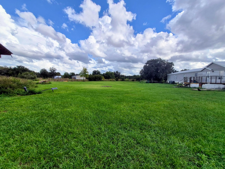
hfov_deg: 106.2
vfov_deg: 89.9
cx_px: 112
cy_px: 84
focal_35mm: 13
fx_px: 84
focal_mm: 1.74
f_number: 2.2
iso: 40
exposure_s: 1/2416
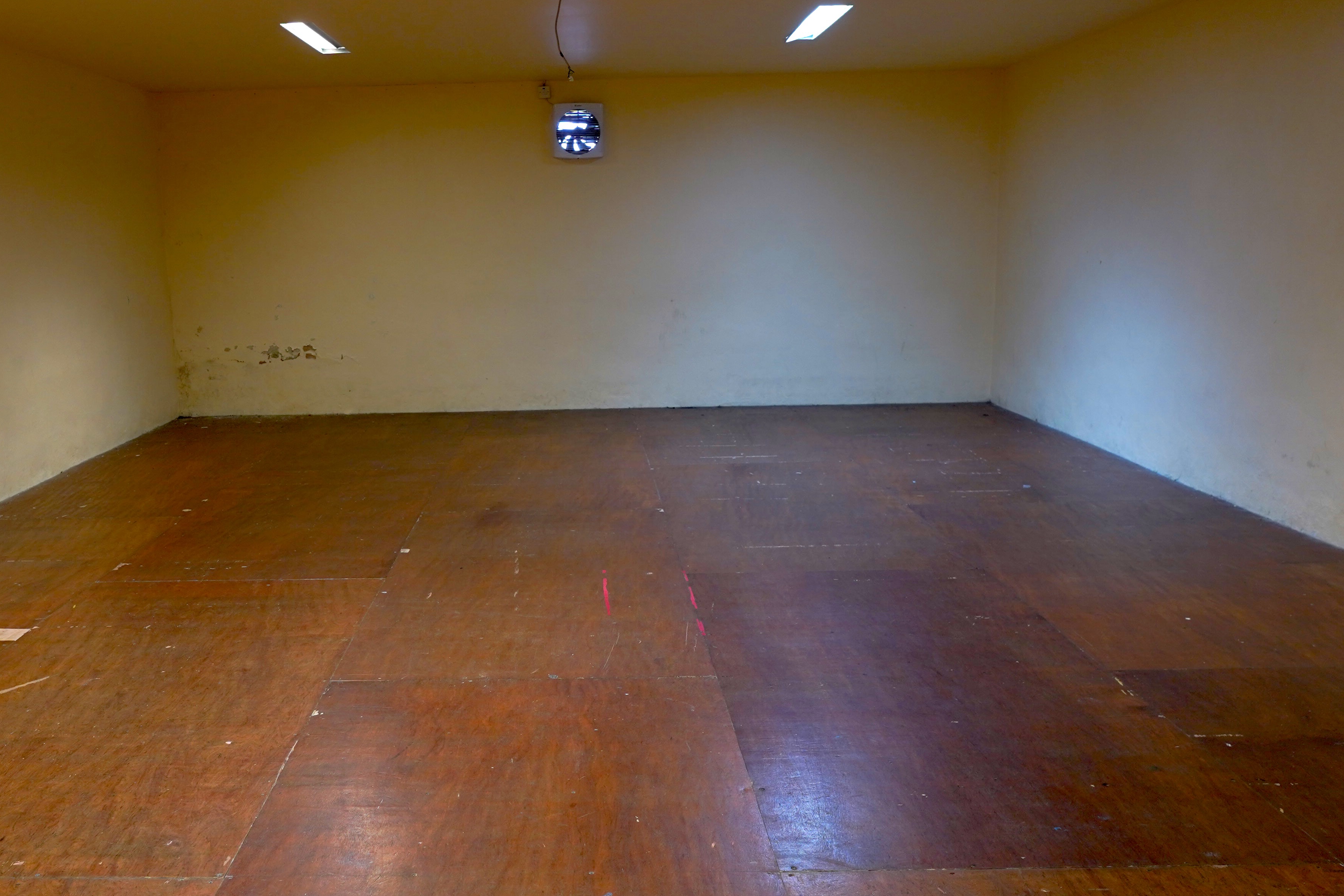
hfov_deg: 55.5
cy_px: 495
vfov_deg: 38.8
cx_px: 549
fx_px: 1269
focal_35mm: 34
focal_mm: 20
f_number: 3.5
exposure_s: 1/60
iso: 320
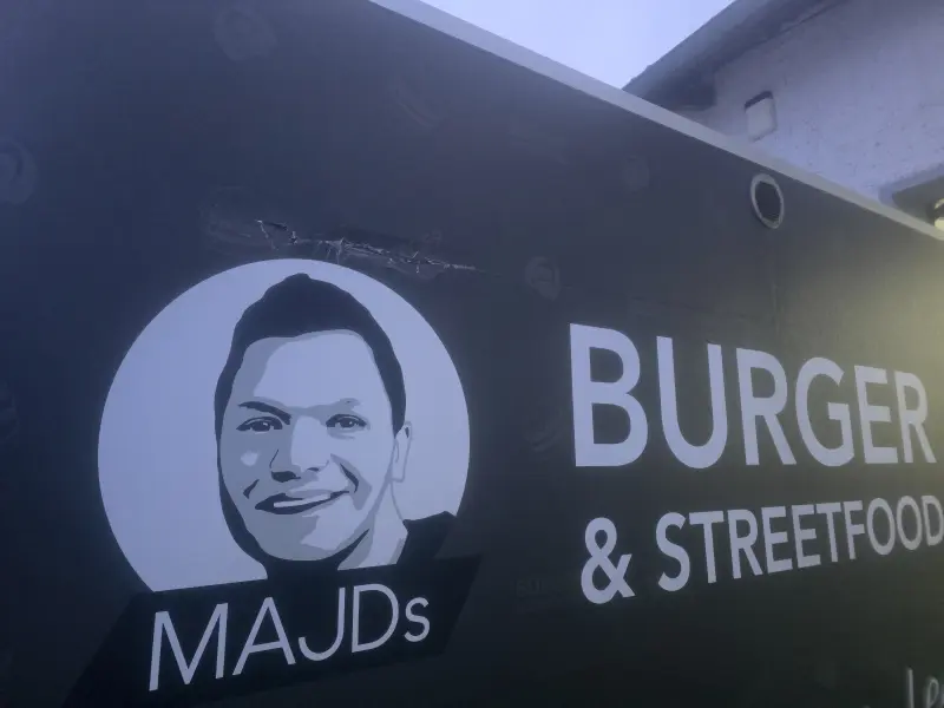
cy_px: 354
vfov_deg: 58.9
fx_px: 627
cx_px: 472
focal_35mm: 23
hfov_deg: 73.9
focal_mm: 6.3
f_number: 1.7
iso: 1250
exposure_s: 1/50
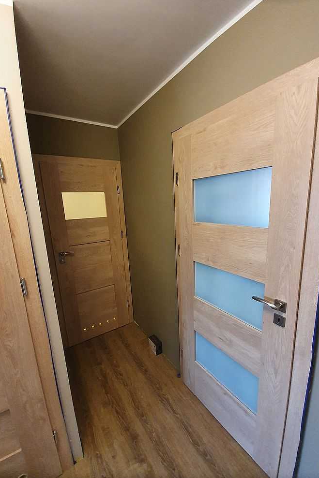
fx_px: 186
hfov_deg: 81.1
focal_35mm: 14
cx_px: 167
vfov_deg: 104.3
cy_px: 238
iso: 400
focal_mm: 1.8
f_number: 2.2
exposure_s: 1/33
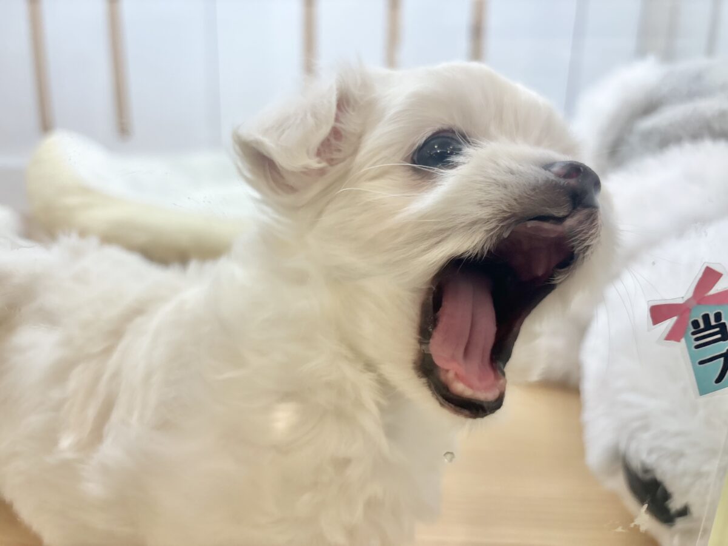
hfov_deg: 67.3
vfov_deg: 53.1
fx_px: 547
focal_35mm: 26
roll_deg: -0.7
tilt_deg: -16.5
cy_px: 273
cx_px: 364
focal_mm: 5.96
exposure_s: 1/100
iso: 64
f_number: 1.6
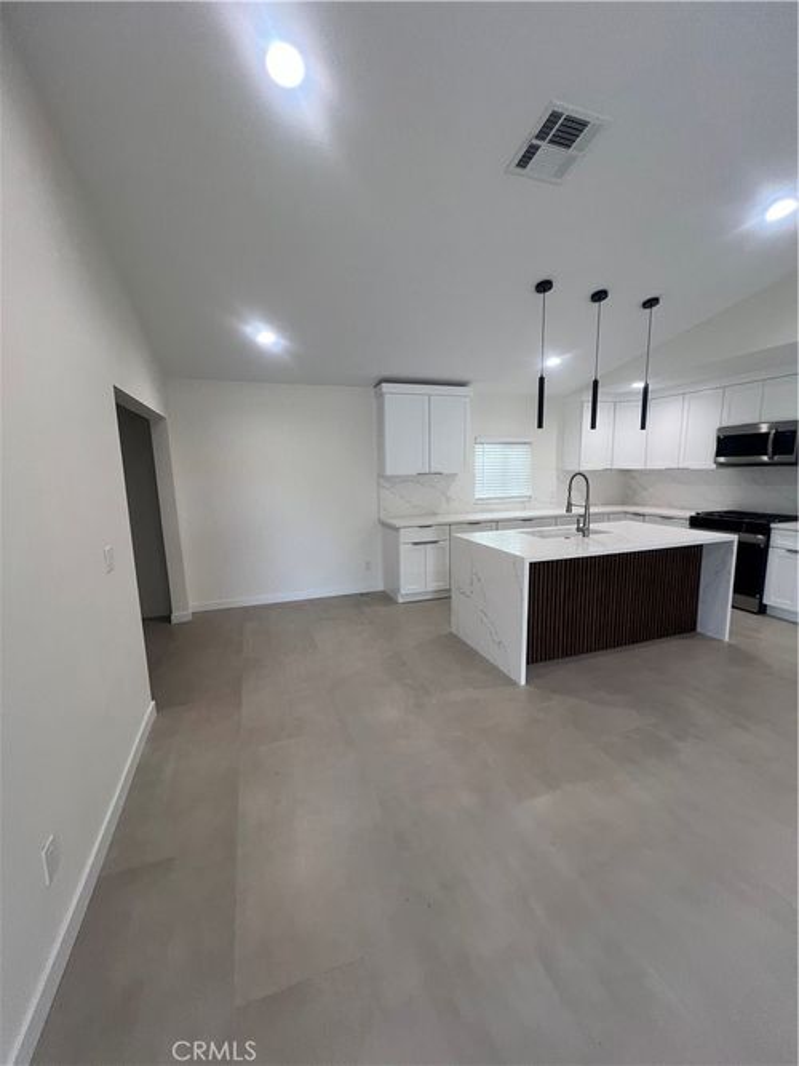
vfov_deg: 106.2
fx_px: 400
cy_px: 533
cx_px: 400
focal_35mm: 13
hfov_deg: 89.9
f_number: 1.8
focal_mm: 1.57
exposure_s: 1/120
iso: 100
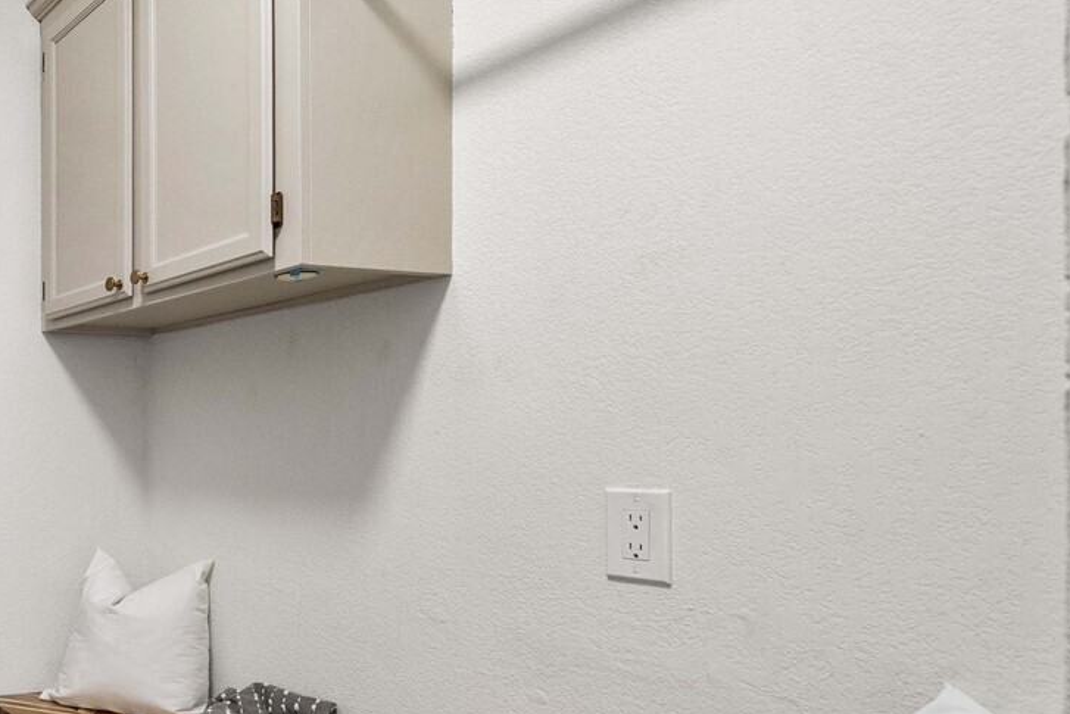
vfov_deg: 46.0
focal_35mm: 28
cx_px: -121
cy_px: 445
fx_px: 832
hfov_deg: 46.8
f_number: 6.3
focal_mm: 12
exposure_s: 1/60
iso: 640
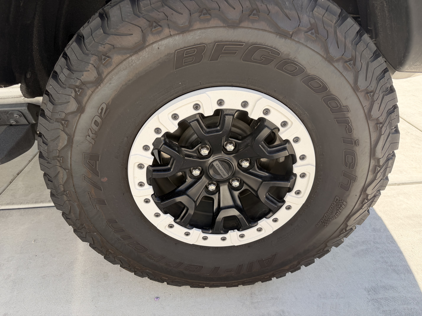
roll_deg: +4.7
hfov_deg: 71.6
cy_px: 158
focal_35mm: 24
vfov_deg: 56.8
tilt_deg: -30.7
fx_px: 293
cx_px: 211
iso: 100
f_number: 1.78
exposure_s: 1/1106
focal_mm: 6.76
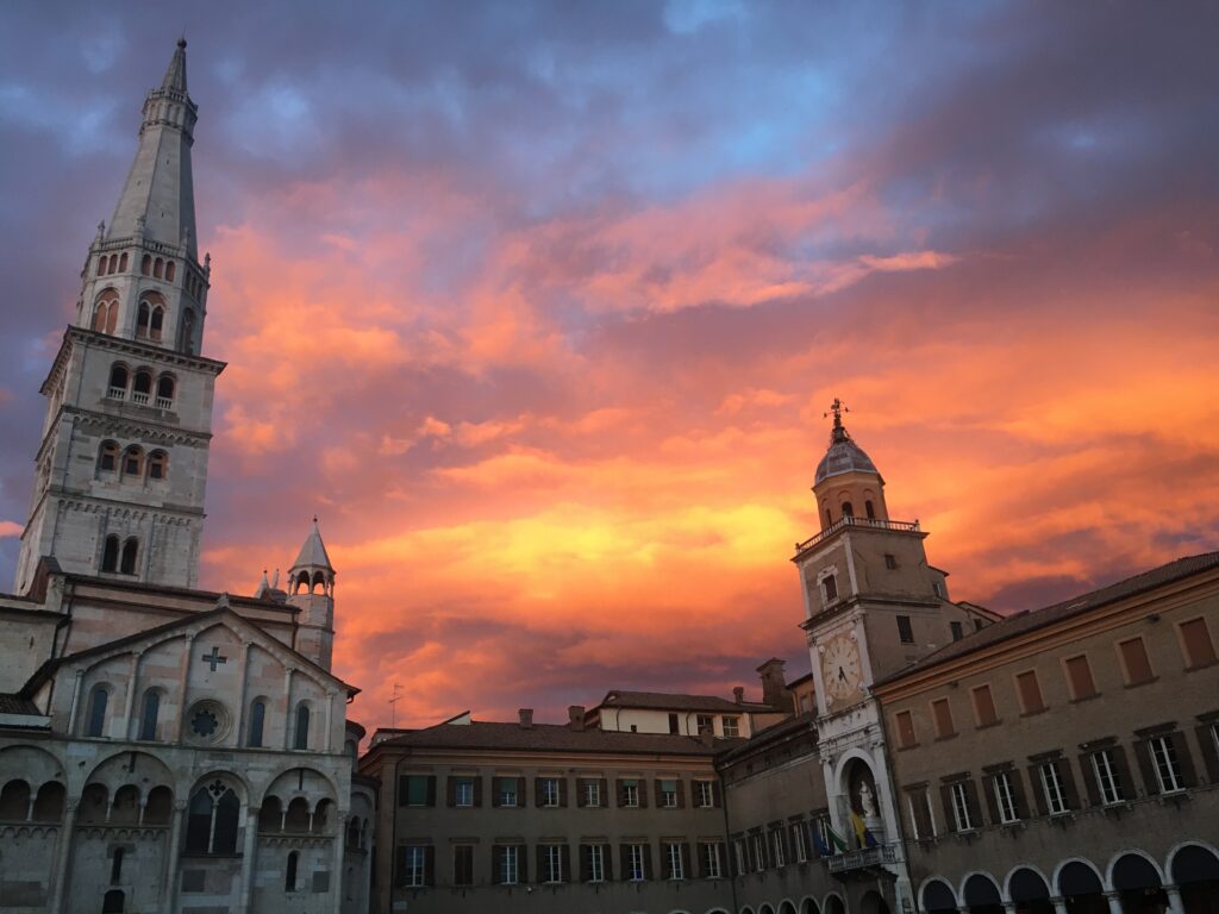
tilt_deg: +26.2
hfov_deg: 61.7
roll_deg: +4.3
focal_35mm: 29
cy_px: 457
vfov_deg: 48.2
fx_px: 1021
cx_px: 610
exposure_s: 1/33
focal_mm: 4.15
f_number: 2.2
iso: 50
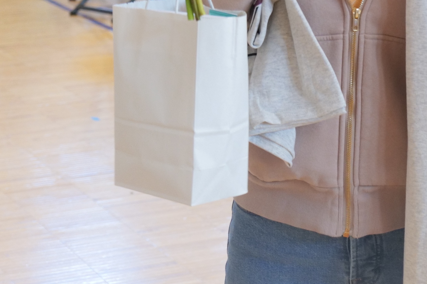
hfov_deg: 13.5
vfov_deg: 9.2
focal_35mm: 146
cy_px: -92
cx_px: 563
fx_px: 1732
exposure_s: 1/60
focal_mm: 53
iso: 3200
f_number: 5.4
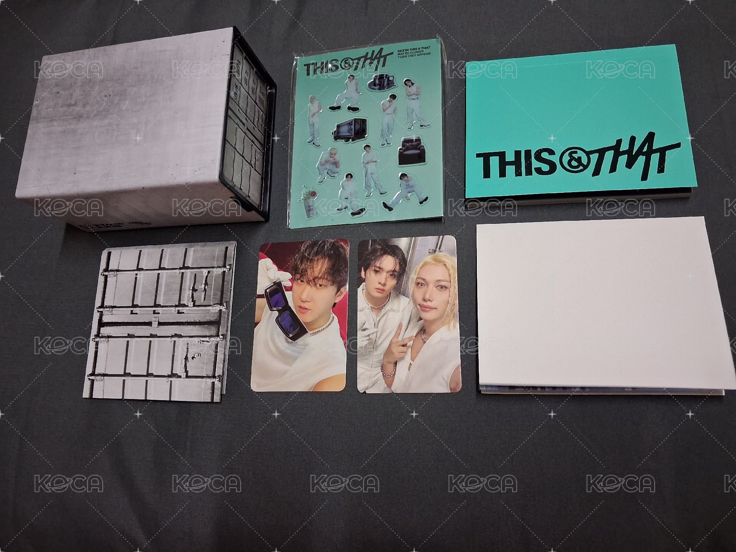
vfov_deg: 51.4
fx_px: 574
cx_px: 368
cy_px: 276
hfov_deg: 65.3
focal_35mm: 27
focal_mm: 4
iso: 500
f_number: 1.8
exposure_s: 1/33
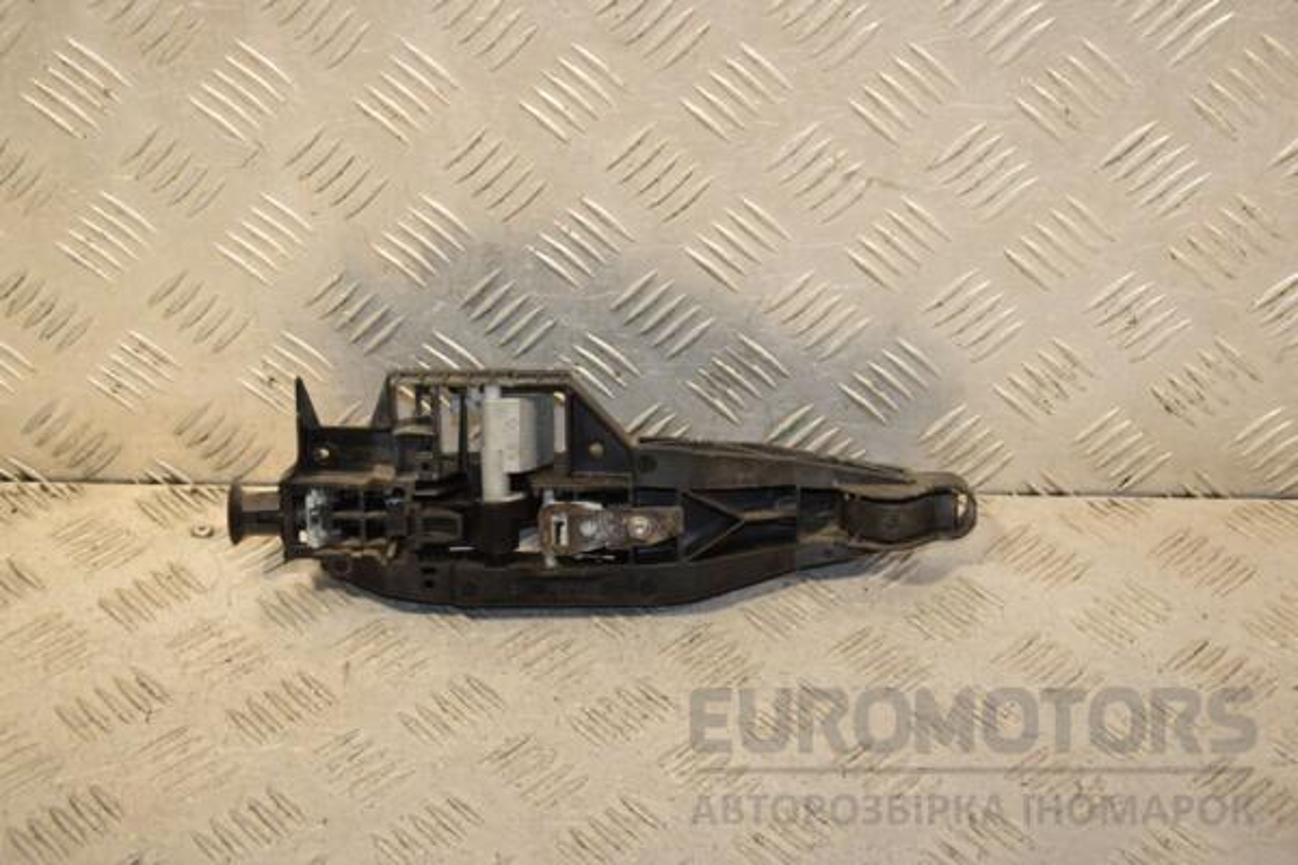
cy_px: 432
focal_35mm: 68
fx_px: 2434
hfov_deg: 29.9
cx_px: 649
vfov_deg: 20.2
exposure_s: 1/200
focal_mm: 45
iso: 800
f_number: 6.3
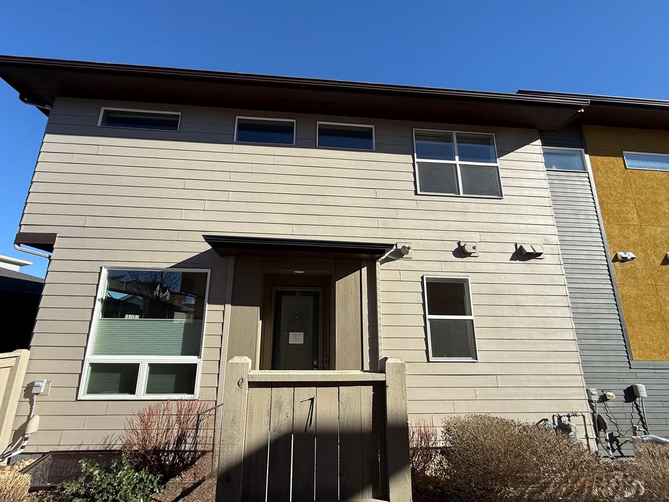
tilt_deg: +14.1
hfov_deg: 98.1
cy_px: 258
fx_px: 290
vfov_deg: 81.7
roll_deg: -1.4
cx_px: 318
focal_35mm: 15
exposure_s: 1/1534
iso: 50
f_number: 2.2
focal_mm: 2.22
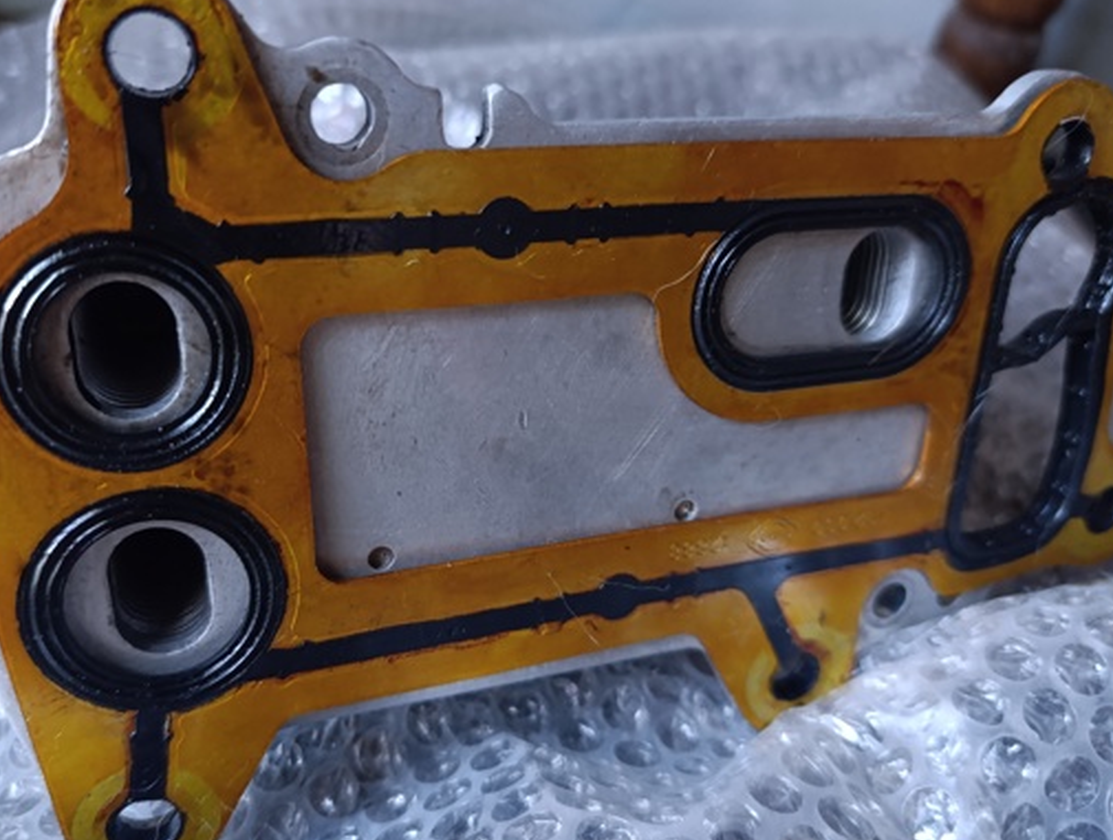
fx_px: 934
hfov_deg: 61.4
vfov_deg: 48.4
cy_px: 423
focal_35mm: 29
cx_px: 506
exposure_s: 1/25
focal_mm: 6.14
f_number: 1.6
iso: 2500
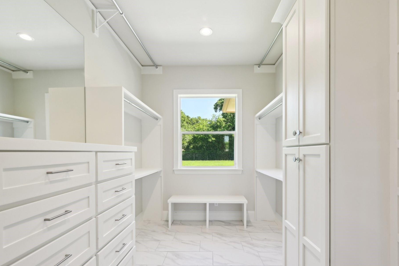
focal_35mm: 17
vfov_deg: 70.2
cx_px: 207
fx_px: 188
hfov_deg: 93.2
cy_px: 150
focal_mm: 15
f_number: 8
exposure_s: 1/40
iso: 400
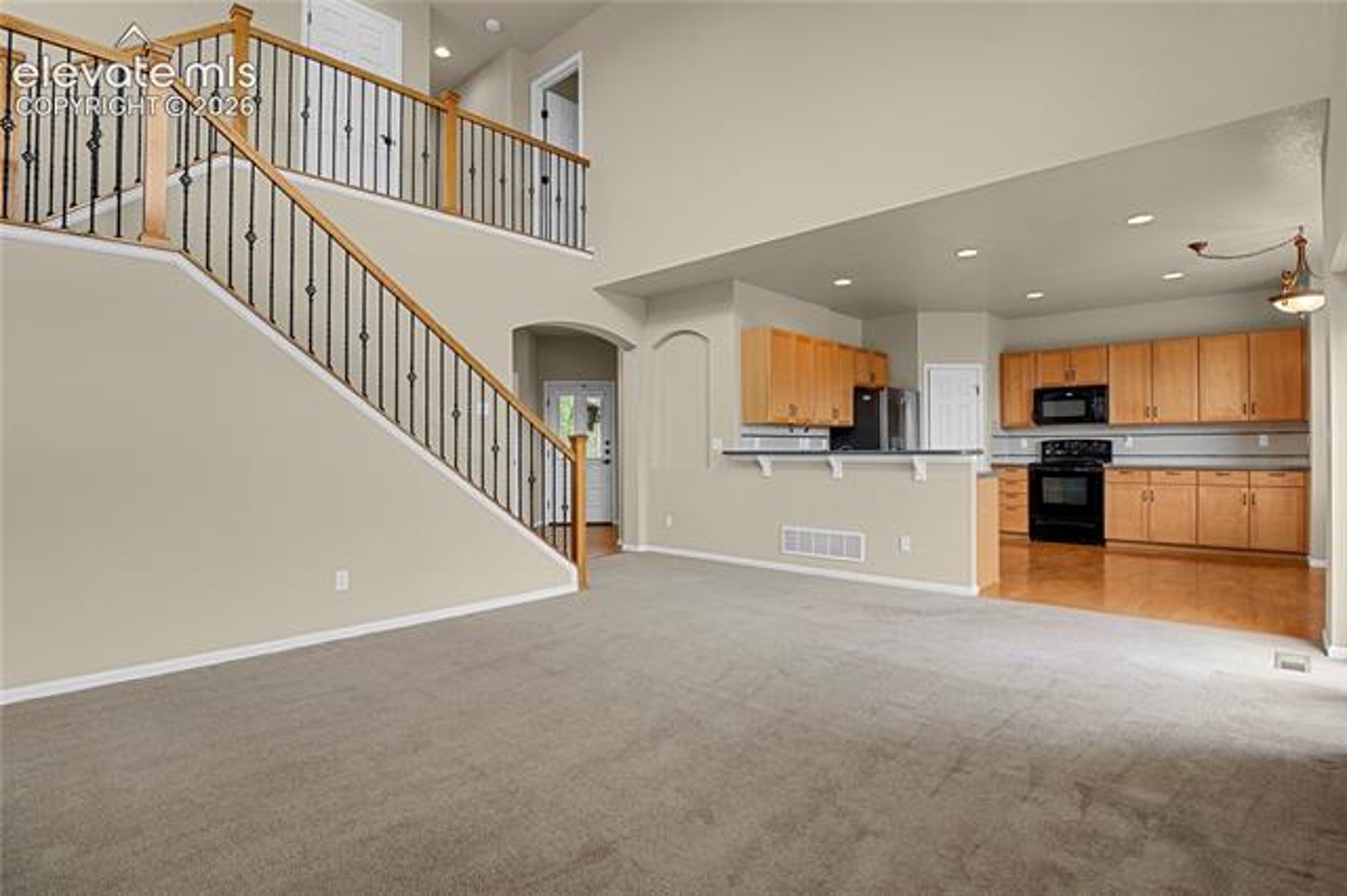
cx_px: 674
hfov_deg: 93.3
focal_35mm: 17
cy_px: 448
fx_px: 636
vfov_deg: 70.4
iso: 250
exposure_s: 1
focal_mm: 17
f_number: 8
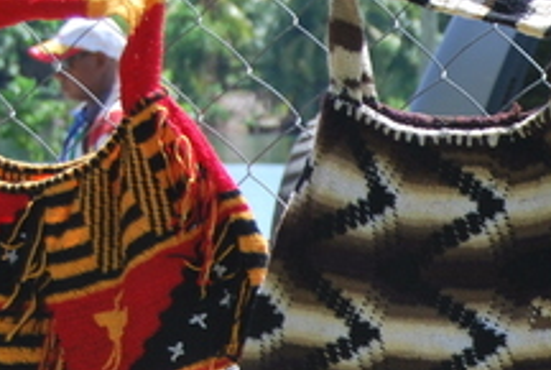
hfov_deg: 8.1
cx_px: 814
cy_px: 482
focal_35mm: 250
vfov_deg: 5.5
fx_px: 3832
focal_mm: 45
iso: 100
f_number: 6.3
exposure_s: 1/160
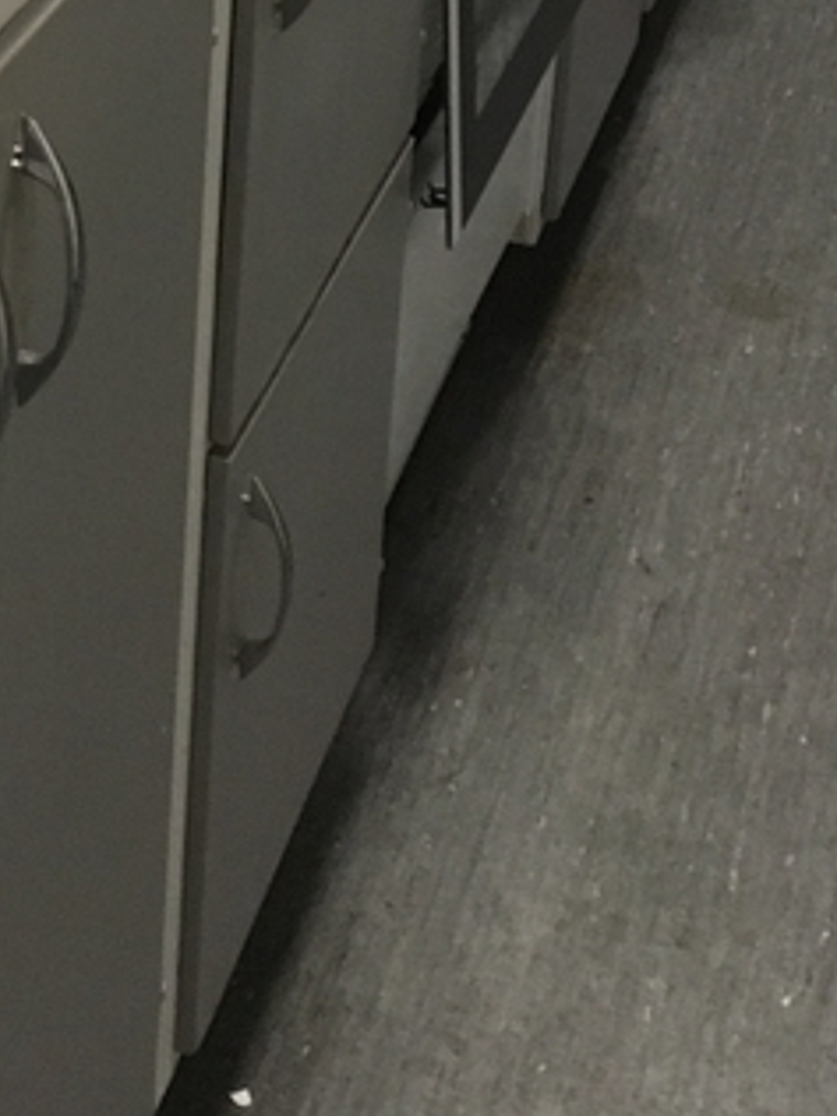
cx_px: -99
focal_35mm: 94
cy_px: -311
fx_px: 3031
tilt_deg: -17.6
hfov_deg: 15.3
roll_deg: +0.0
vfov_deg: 19.4
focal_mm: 4.15
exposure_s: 1/17
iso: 200
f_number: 2.2
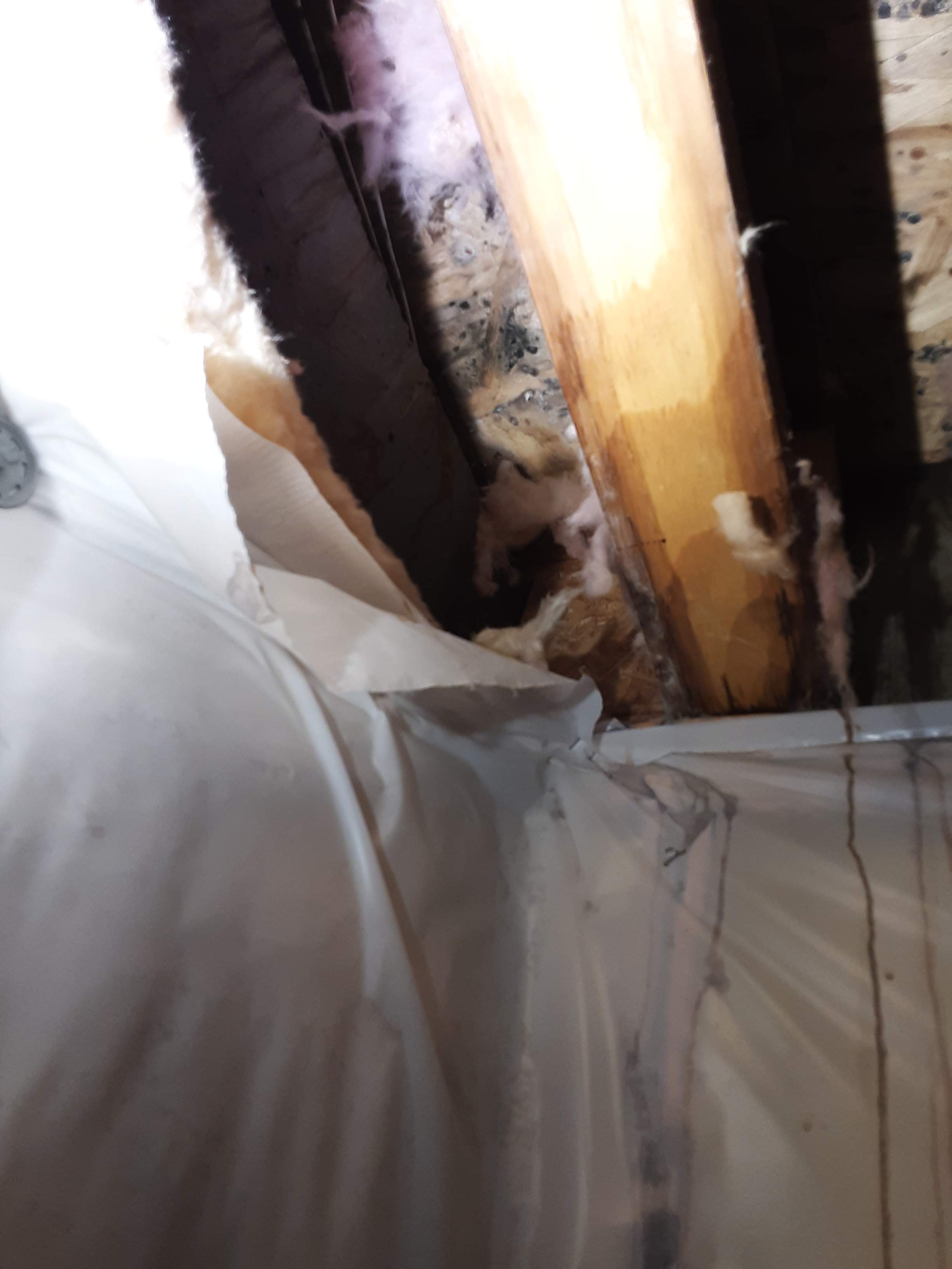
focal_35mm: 27
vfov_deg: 65.3
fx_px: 990
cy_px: 634
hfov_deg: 51.4
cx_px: 476
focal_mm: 2.91
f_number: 1.9
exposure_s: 1/40
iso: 80
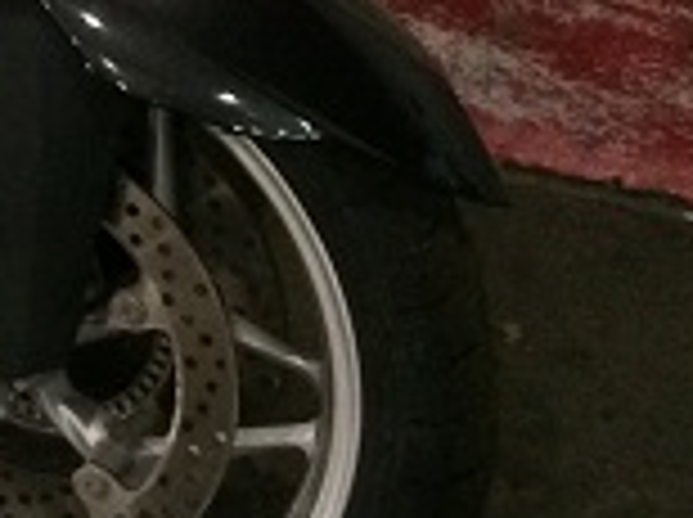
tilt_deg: -19.8
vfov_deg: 10.5
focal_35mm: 133
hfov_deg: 12.7
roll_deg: +2.8
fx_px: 2658
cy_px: -367
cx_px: -752
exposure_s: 1/20
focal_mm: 4.15
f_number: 2.2
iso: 250
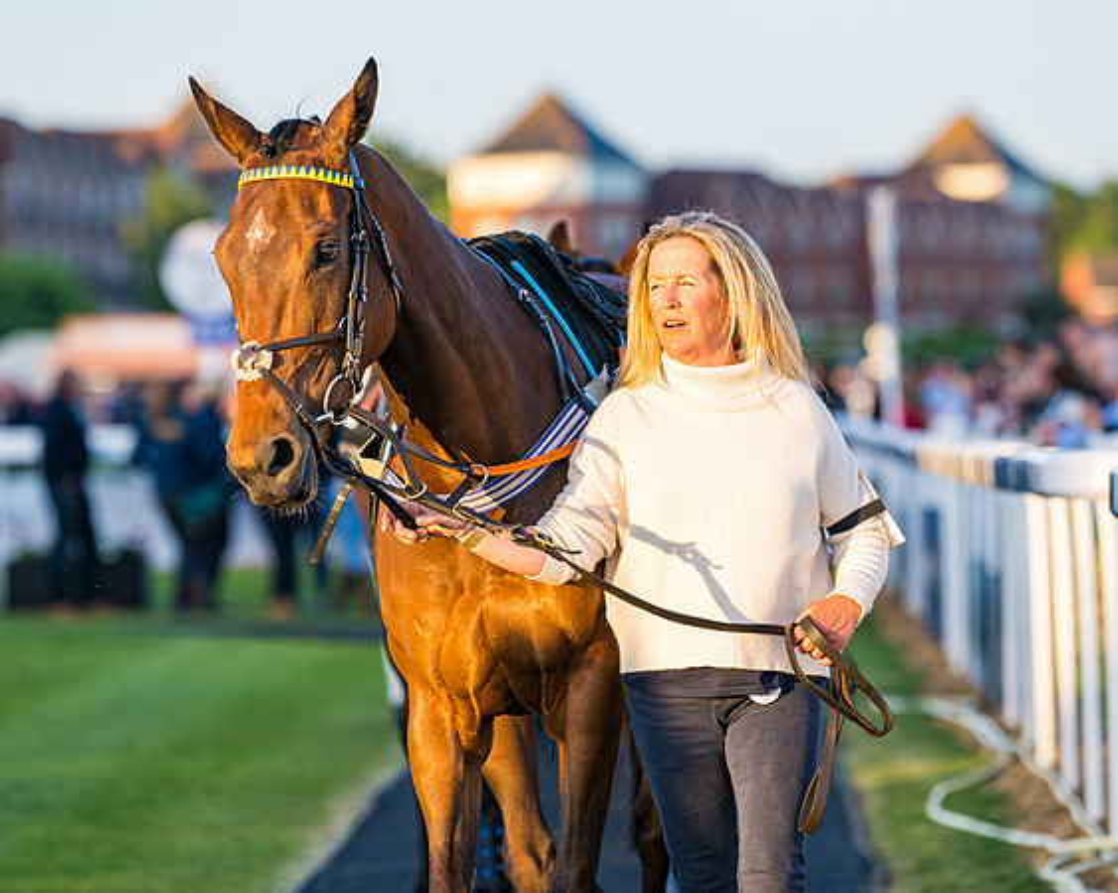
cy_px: 398
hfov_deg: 7.4
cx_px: 574
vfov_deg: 5.9
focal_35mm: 261
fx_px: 8619
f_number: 4
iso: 400
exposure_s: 1/640
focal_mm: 200
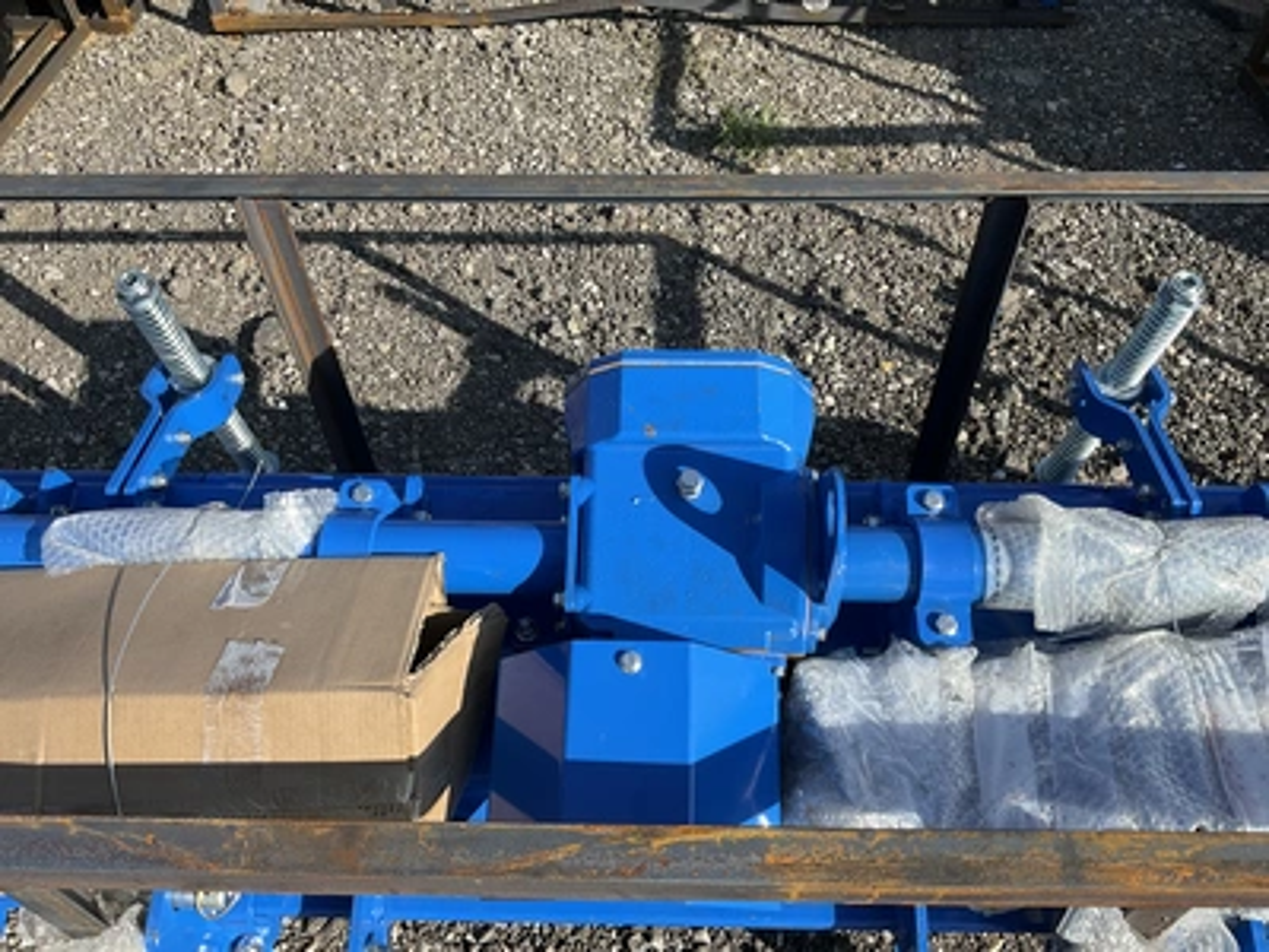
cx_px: 634
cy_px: 476
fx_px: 1063
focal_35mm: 29
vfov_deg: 48.2
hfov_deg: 61.7
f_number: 1.8
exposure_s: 1/1076
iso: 25
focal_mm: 3
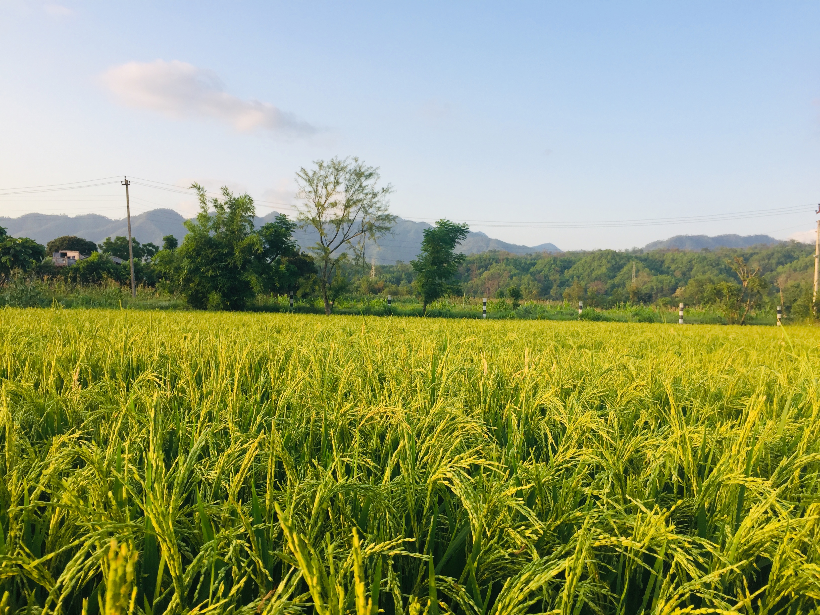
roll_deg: -2.2
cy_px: 308
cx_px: 410
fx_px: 687
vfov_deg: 48.2
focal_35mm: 29
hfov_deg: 61.7
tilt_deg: +0.7
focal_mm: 4.15
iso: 32
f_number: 2.2
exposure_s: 1/347
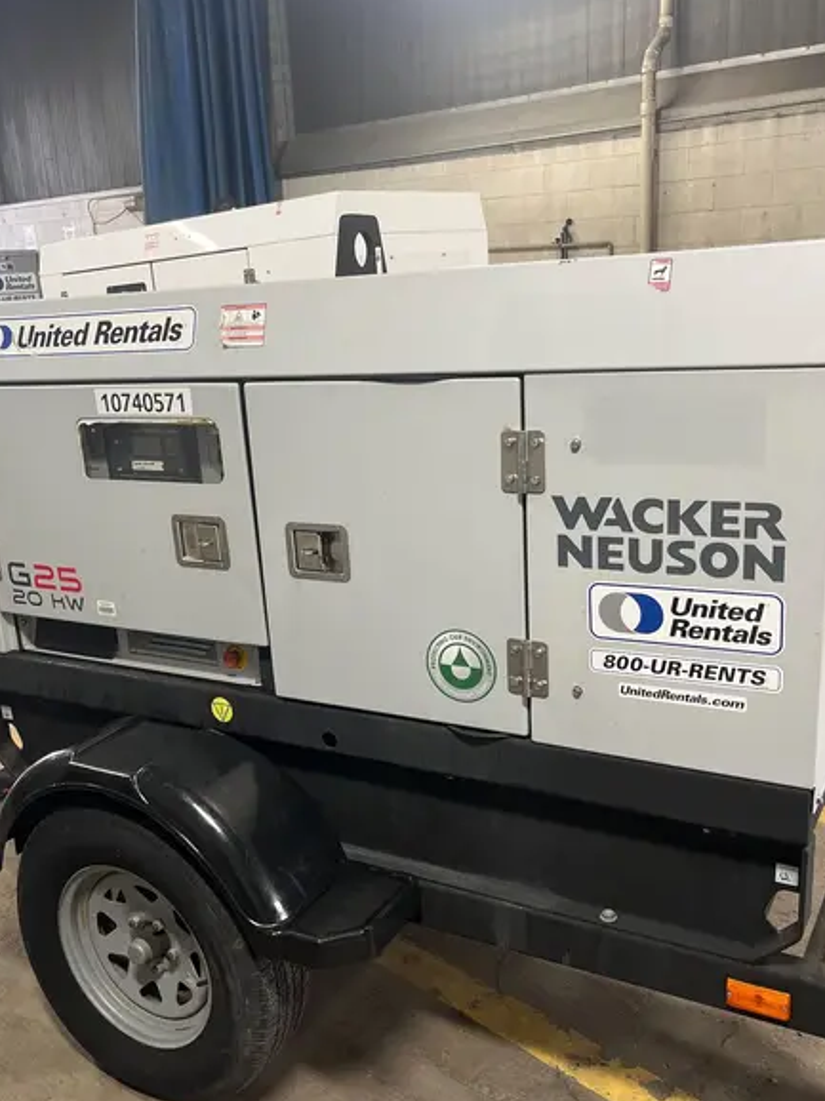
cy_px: 603
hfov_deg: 42.9
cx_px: 387
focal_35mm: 33
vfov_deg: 55.3
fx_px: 1049
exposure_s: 1/60
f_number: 1.6
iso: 125
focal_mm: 5.1
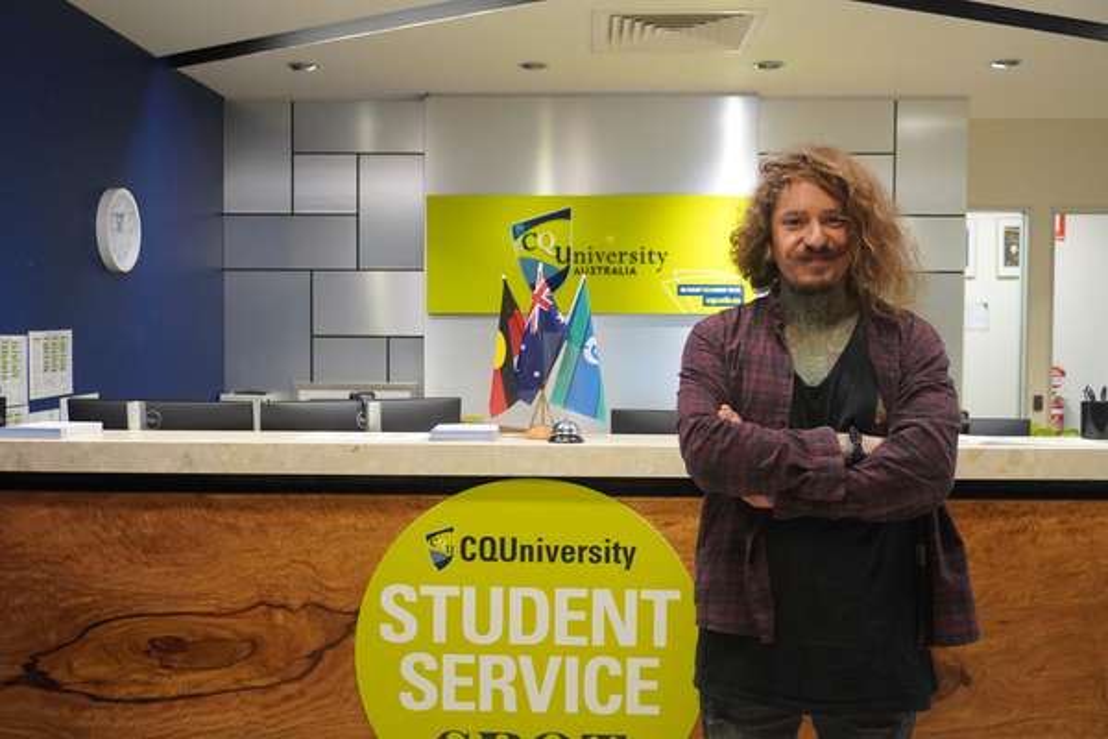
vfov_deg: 35.5
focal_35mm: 38
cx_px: 554
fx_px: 1154
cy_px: 370
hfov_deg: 51.3
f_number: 4.5
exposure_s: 1/160
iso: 3200
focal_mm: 25
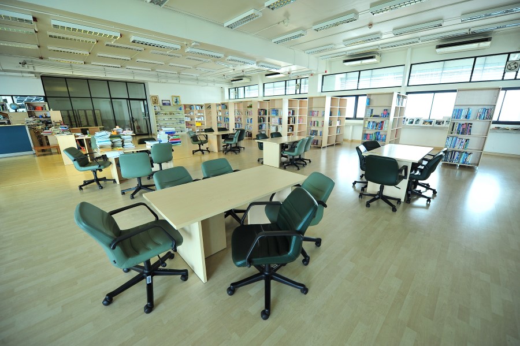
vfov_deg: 81.1
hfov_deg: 104.3
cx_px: 260
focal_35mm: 14
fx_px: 202
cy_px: 173
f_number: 2.8
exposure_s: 1/250
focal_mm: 14
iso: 640
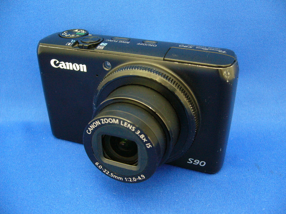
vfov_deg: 40.7
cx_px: 143
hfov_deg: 52.6
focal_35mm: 35
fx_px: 289
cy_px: 107
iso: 200
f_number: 2.8
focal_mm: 5.8
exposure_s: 1/8
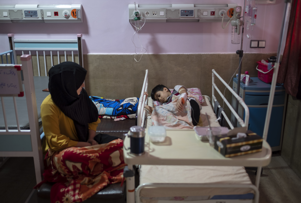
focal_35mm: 35
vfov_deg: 38.1
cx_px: 150
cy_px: 102
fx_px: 293
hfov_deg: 54.3
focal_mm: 23
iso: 200
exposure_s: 1/25
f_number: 1.4
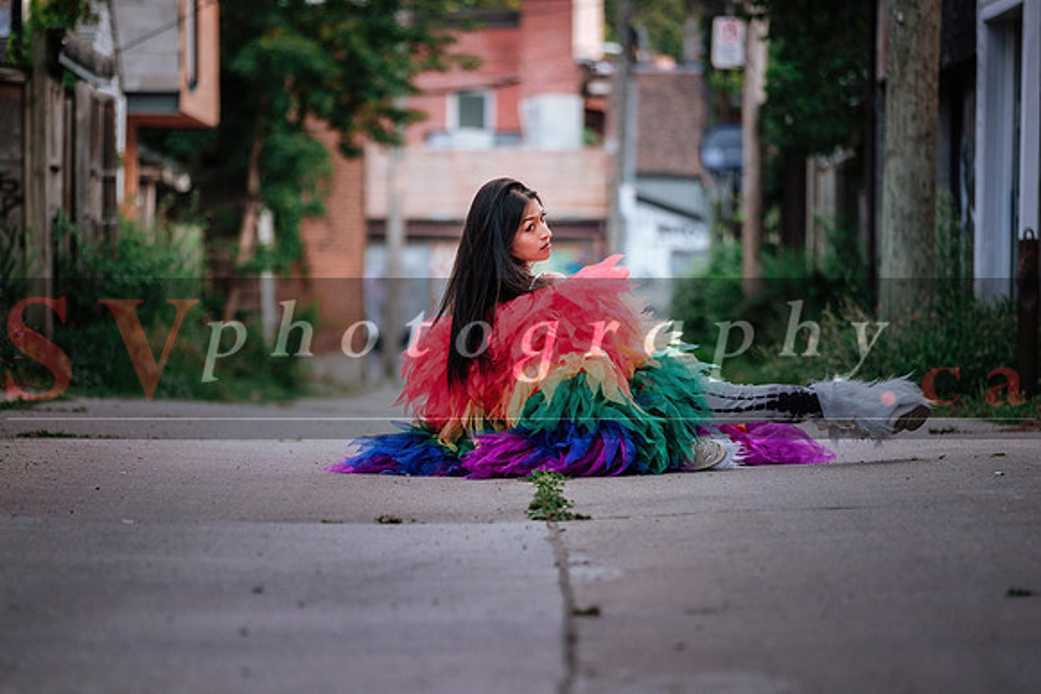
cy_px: 399
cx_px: 498
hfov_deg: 15.5
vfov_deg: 10.4
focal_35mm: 132
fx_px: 3830
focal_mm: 74.4
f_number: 2.8
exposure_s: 1/500
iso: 400
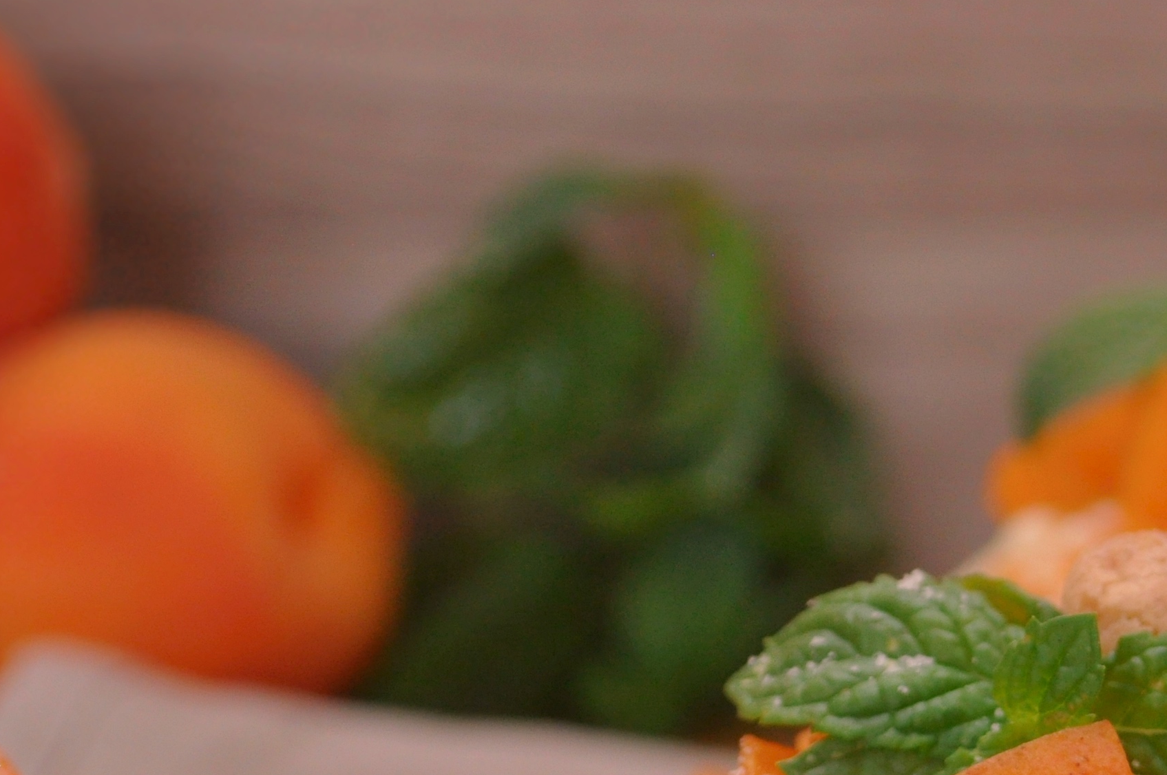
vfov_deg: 10.4
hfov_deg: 15.8
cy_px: 906
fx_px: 4177
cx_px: 999
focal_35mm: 129
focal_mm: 34
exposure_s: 1/60
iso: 800
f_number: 5
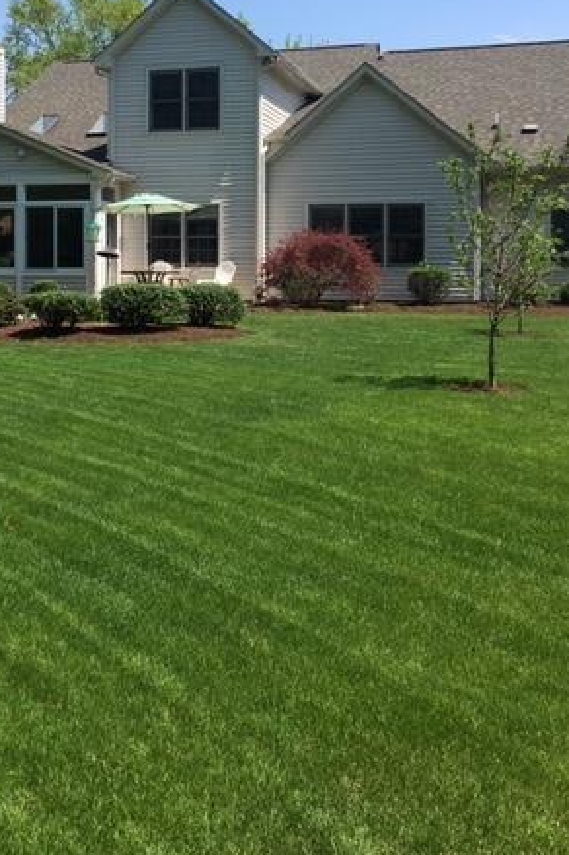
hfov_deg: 30.3
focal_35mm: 44
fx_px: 1045
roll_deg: +0.3
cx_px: 193
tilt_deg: -0.8
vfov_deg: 43.9
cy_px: 282
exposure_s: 1/1374
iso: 25
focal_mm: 4.15
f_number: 2.2
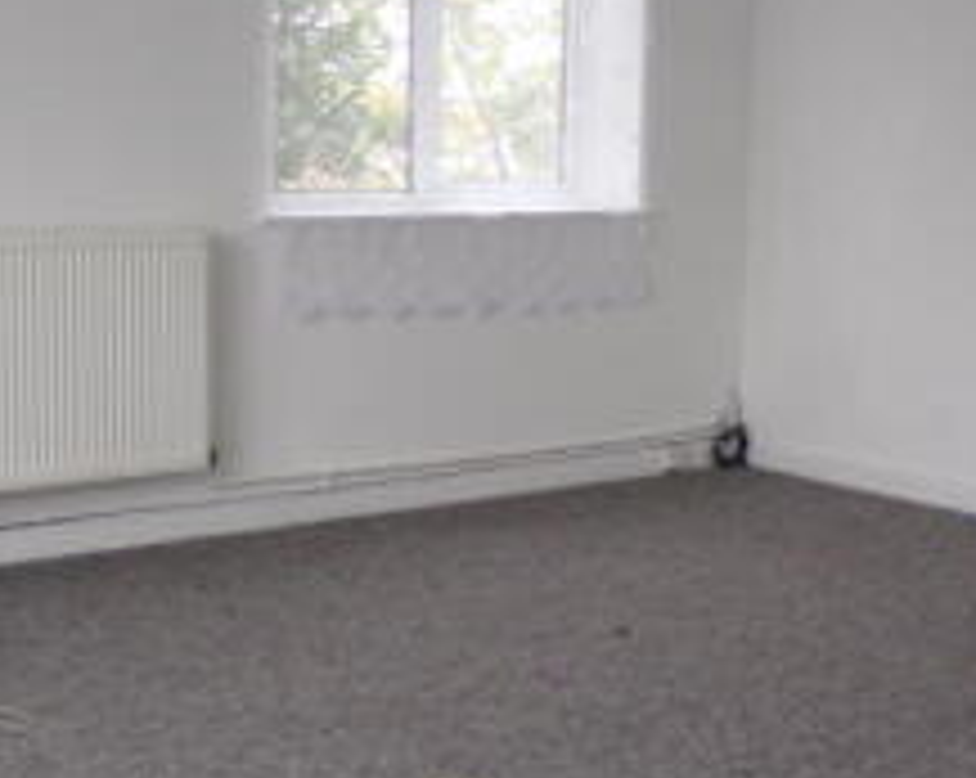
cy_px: 344
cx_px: 439
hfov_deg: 30.0
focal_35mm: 63
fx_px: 1817
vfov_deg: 24.2
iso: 162
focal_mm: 4.3
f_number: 3
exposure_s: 1/34
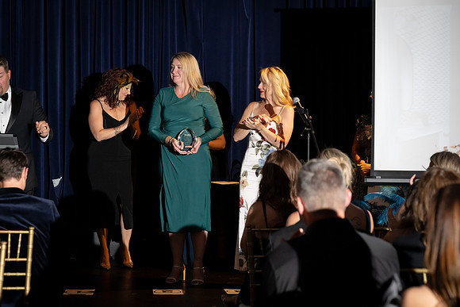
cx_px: 230
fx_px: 1265
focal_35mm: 99
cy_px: 154
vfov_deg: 13.8
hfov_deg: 20.6
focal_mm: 99
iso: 2500
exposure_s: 1/200
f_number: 5
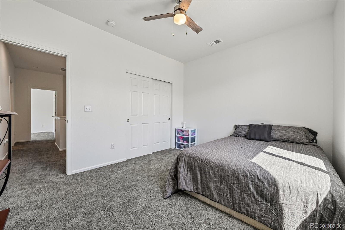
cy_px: 115
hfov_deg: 104.3
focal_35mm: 14
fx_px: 134
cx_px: 172
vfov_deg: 81.2
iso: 200
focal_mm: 14
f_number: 11
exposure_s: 1/15
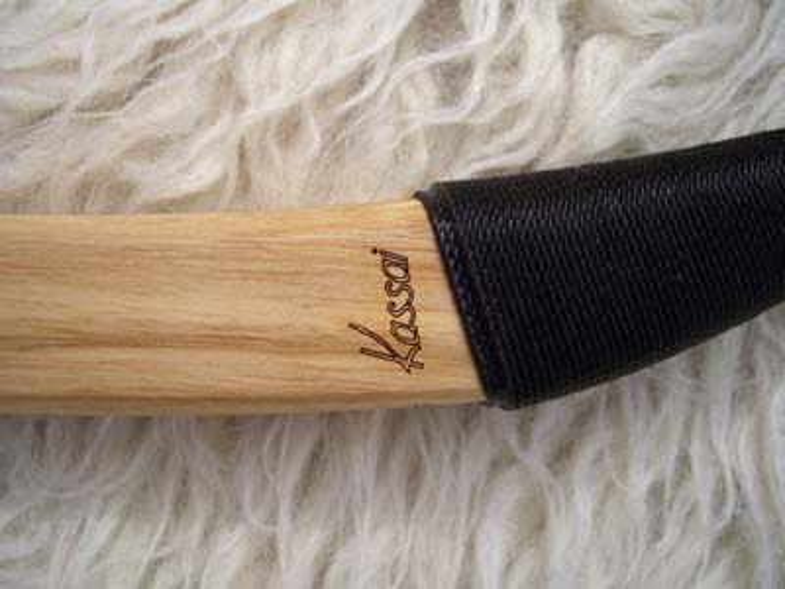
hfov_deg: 52.6
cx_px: 392
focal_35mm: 35
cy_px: 294
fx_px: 794
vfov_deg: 40.7
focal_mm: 5.8
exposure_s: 1/200
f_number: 4.3
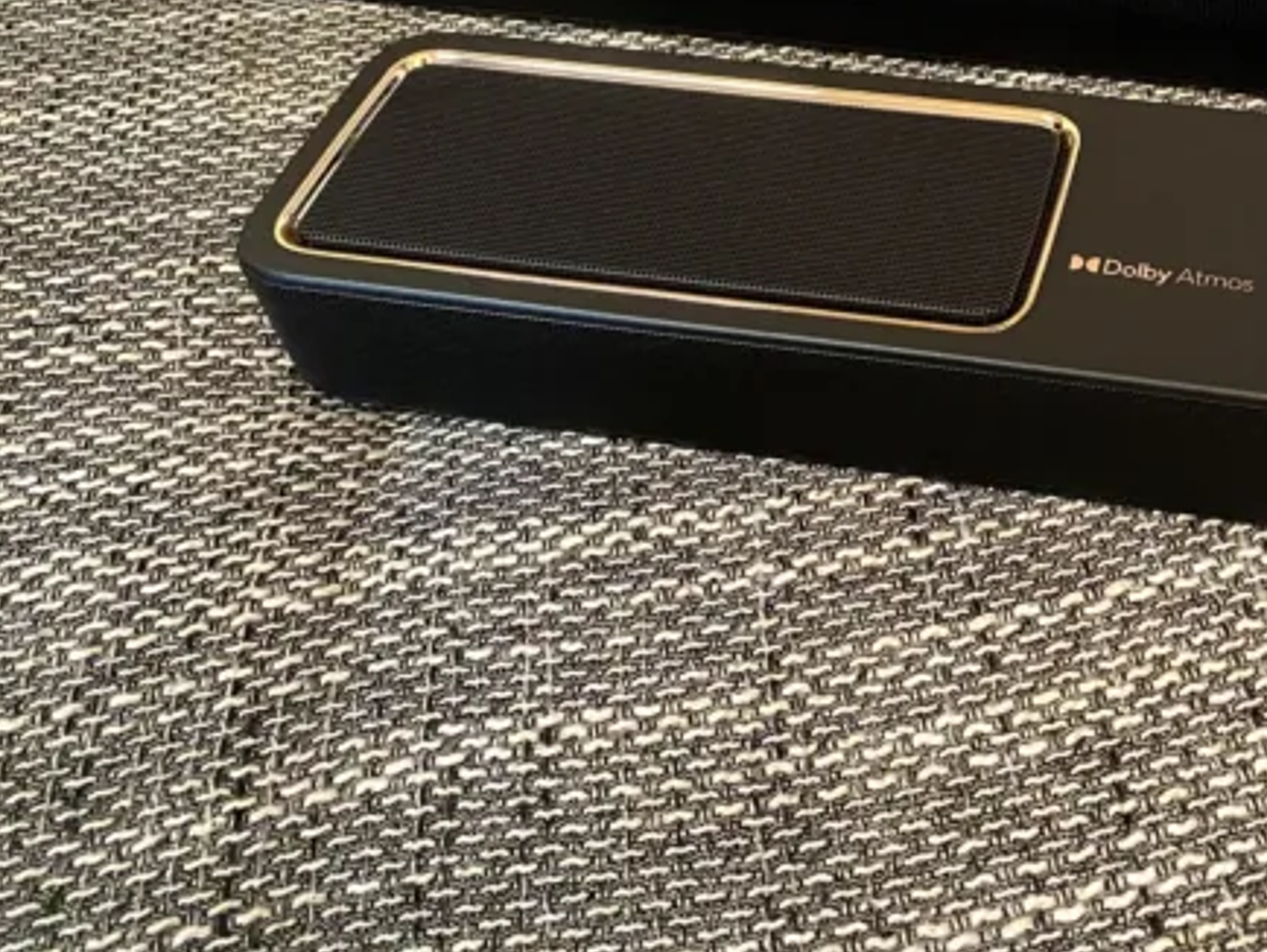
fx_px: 1685
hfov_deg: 38.9
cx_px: 1092
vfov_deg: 30.6
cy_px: 158
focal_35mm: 46
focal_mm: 4.25
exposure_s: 1/25
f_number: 1.8
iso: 640
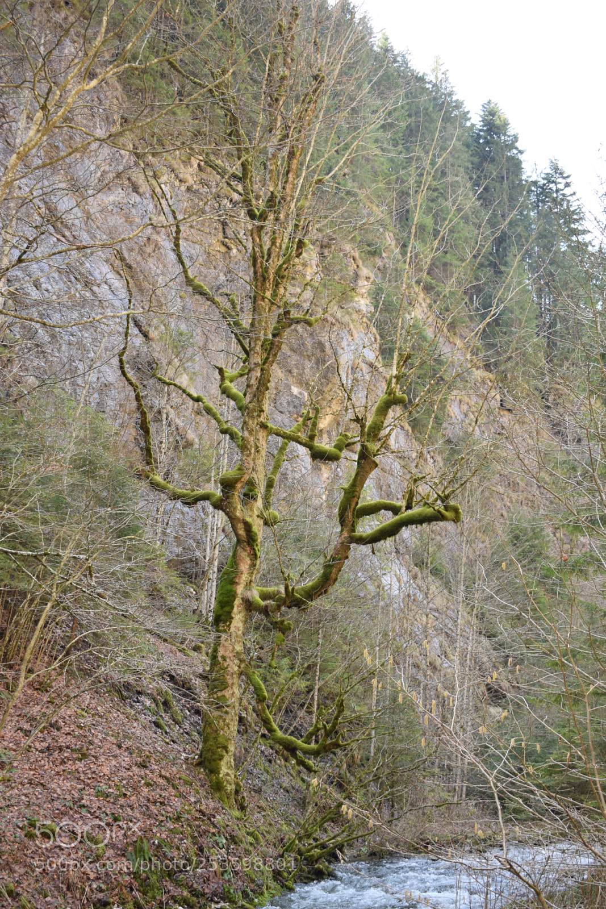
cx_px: 303
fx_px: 1174
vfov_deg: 42.3
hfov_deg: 28.9
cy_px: 454
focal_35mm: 46
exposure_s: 1/125
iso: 640
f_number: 5.6
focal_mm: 31
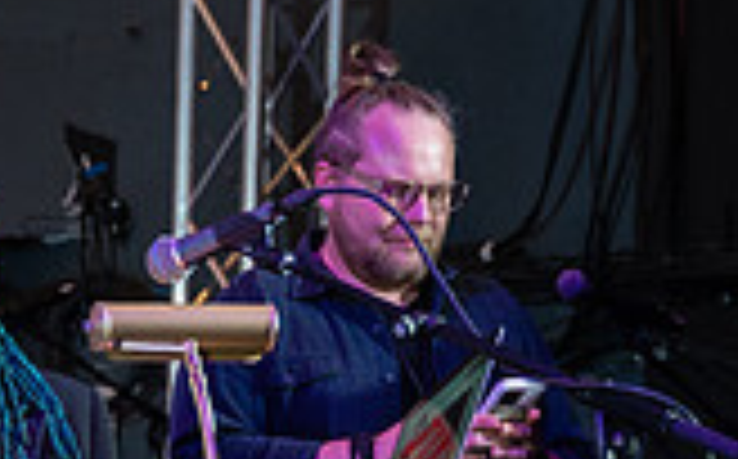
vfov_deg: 7.4
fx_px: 3495
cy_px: 642
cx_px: -151
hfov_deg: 11.8
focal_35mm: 174
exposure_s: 1/250
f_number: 2.8
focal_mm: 38.7
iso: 1600
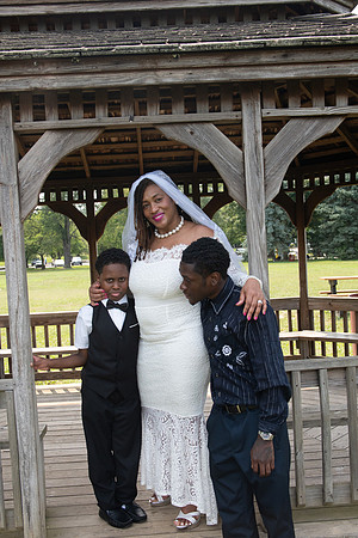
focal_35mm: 39
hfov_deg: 34.2
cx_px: 179
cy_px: 269
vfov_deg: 49.6
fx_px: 582
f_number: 6.3
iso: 800
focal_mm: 38
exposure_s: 1/1600
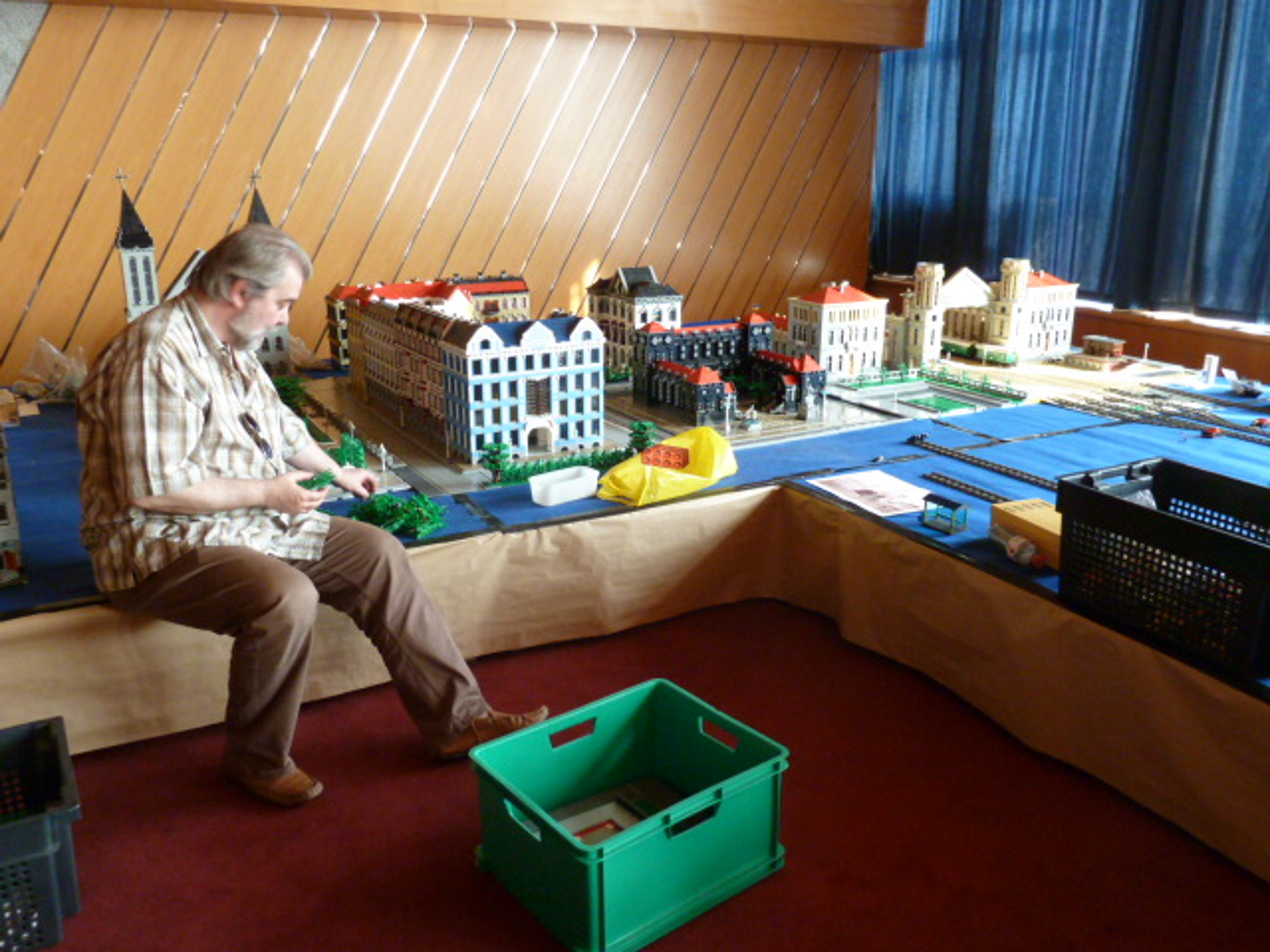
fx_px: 1064
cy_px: 476
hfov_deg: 61.7
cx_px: 635
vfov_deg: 48.2
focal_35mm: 29
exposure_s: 1/15
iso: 400
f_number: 3.4
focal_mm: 4.7
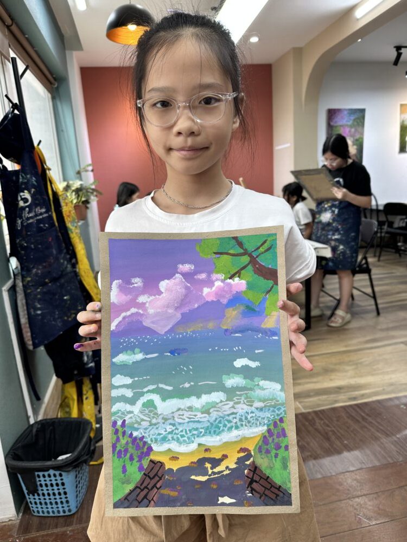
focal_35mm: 24
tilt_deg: -11.8
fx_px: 376
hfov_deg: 56.8
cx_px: 204
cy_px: 271
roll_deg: +2.4
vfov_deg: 71.6
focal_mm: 6.86
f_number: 1.78
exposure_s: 1/100
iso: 64
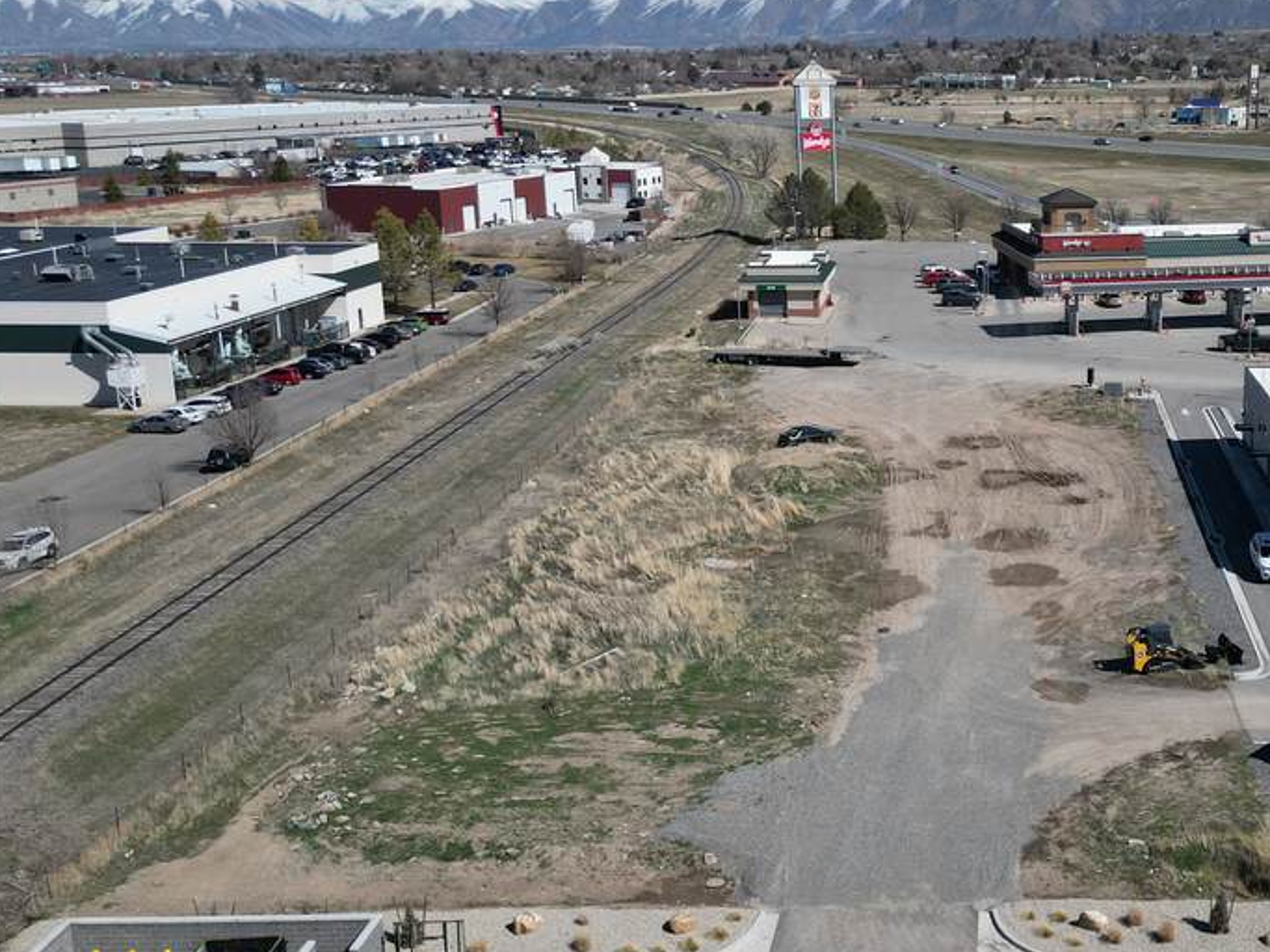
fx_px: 1651
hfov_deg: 40.2
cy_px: 435
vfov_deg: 32.2
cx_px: 1032
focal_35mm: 45
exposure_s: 1/6400
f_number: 1.7
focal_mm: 6.72
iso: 200
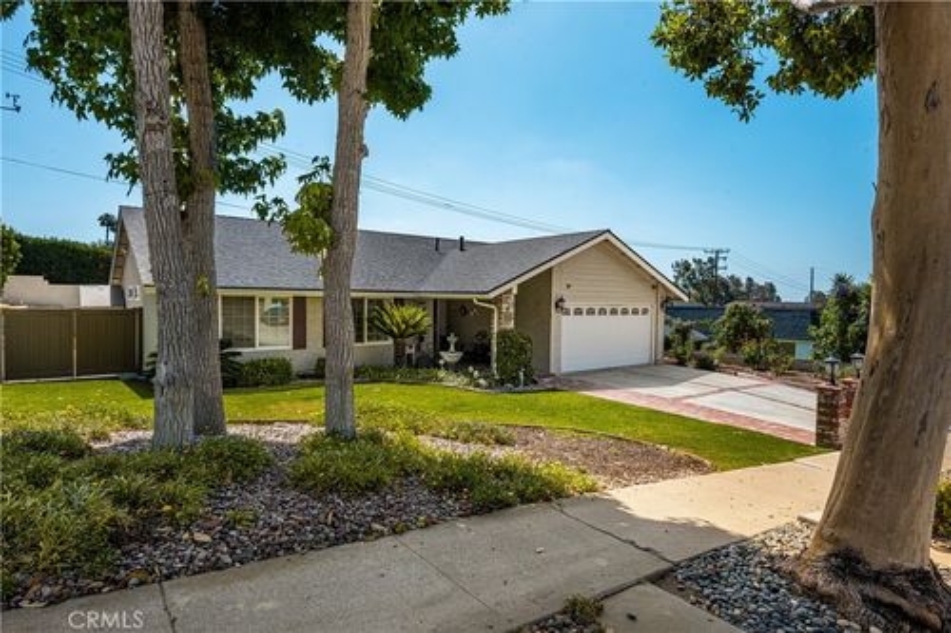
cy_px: 316
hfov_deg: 86.9
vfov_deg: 64.5
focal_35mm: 19
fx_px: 502
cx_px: 476
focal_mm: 19
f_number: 13
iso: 80
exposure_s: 1/160
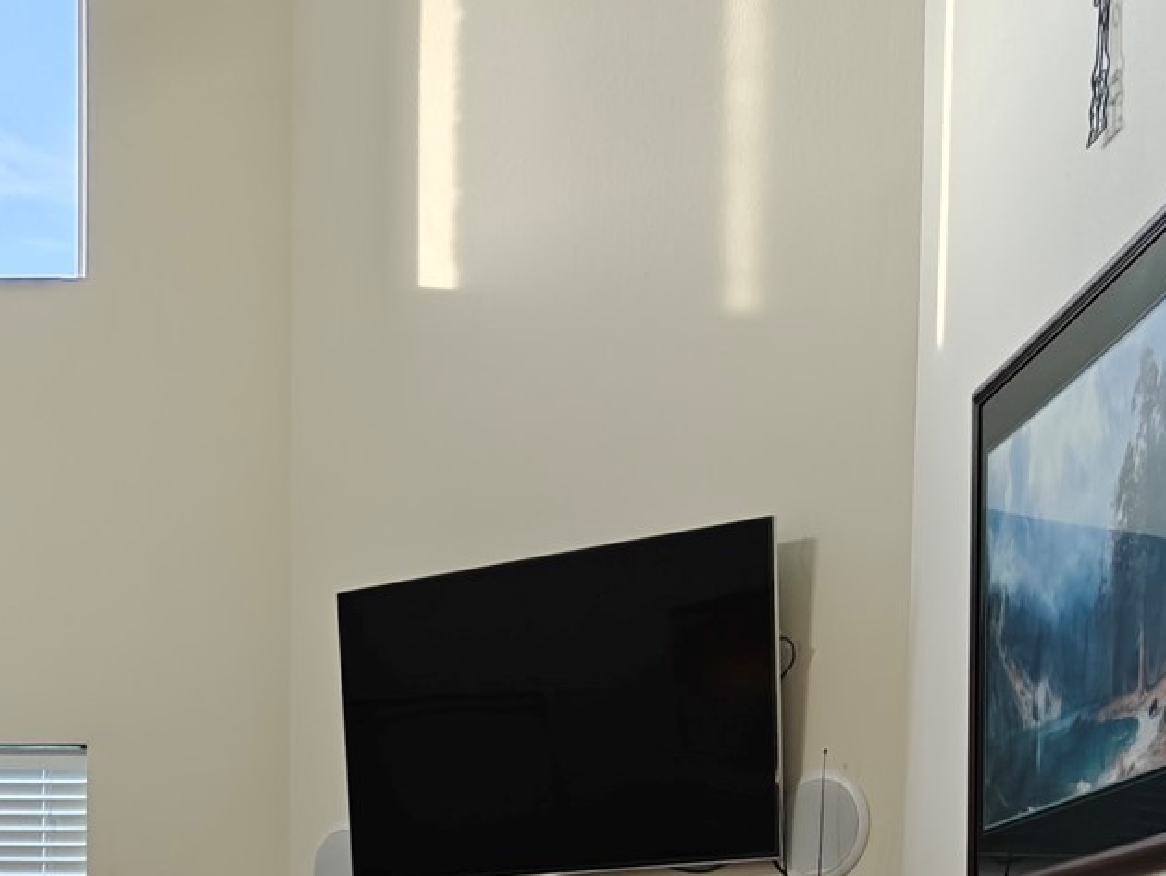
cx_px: 141
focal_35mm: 78
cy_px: 1324
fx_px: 2628
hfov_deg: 24.4
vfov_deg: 17.1
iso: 640
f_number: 1.8
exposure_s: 1/120
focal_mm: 5.59
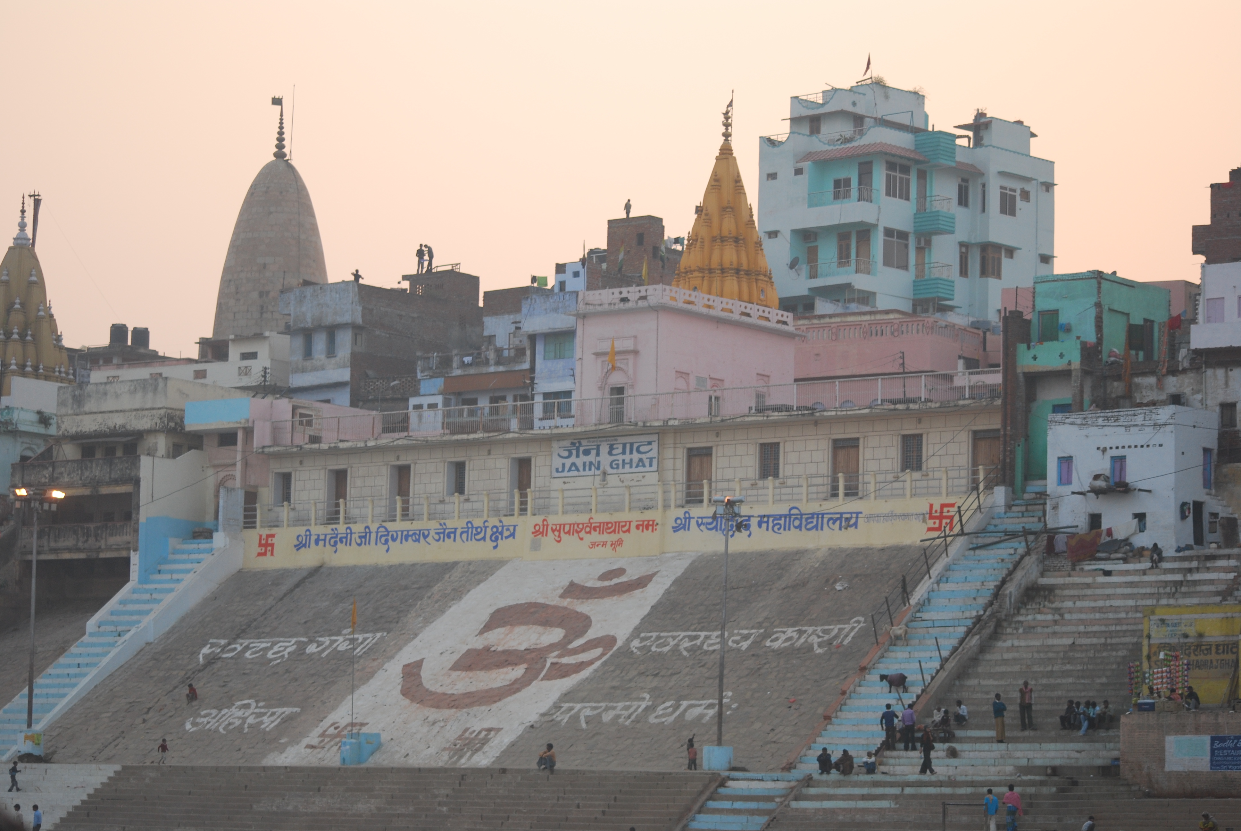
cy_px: 416
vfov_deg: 13.1
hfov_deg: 19.4
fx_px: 3624
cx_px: 620
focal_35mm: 105
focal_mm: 70
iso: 200
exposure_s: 1/200
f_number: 4
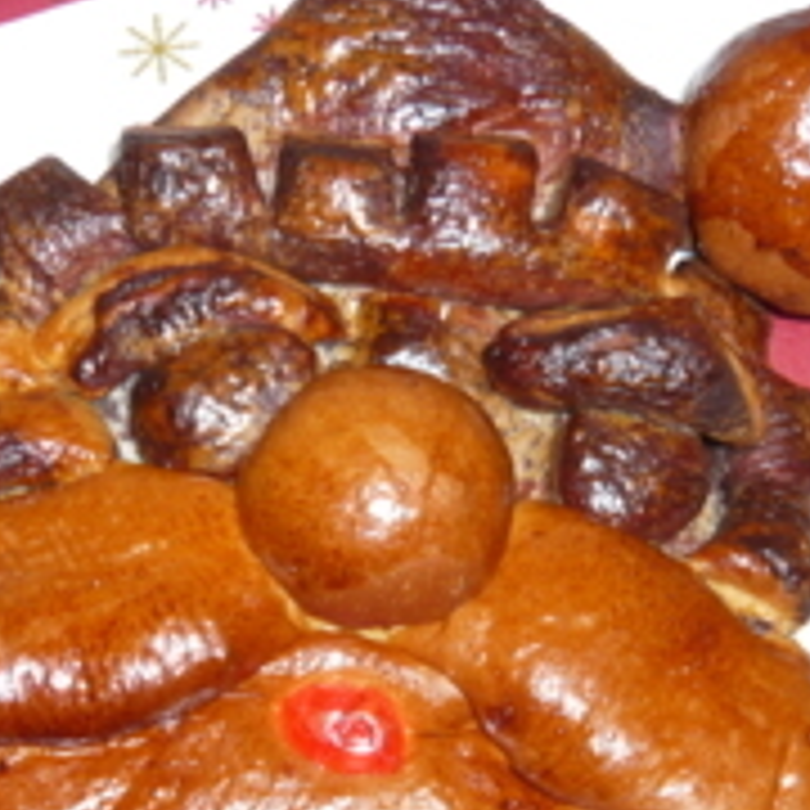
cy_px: 621
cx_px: 351
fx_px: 1456
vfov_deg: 30.5
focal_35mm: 55
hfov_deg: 31.1
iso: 100
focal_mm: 4.6
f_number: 2.8
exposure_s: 1/30
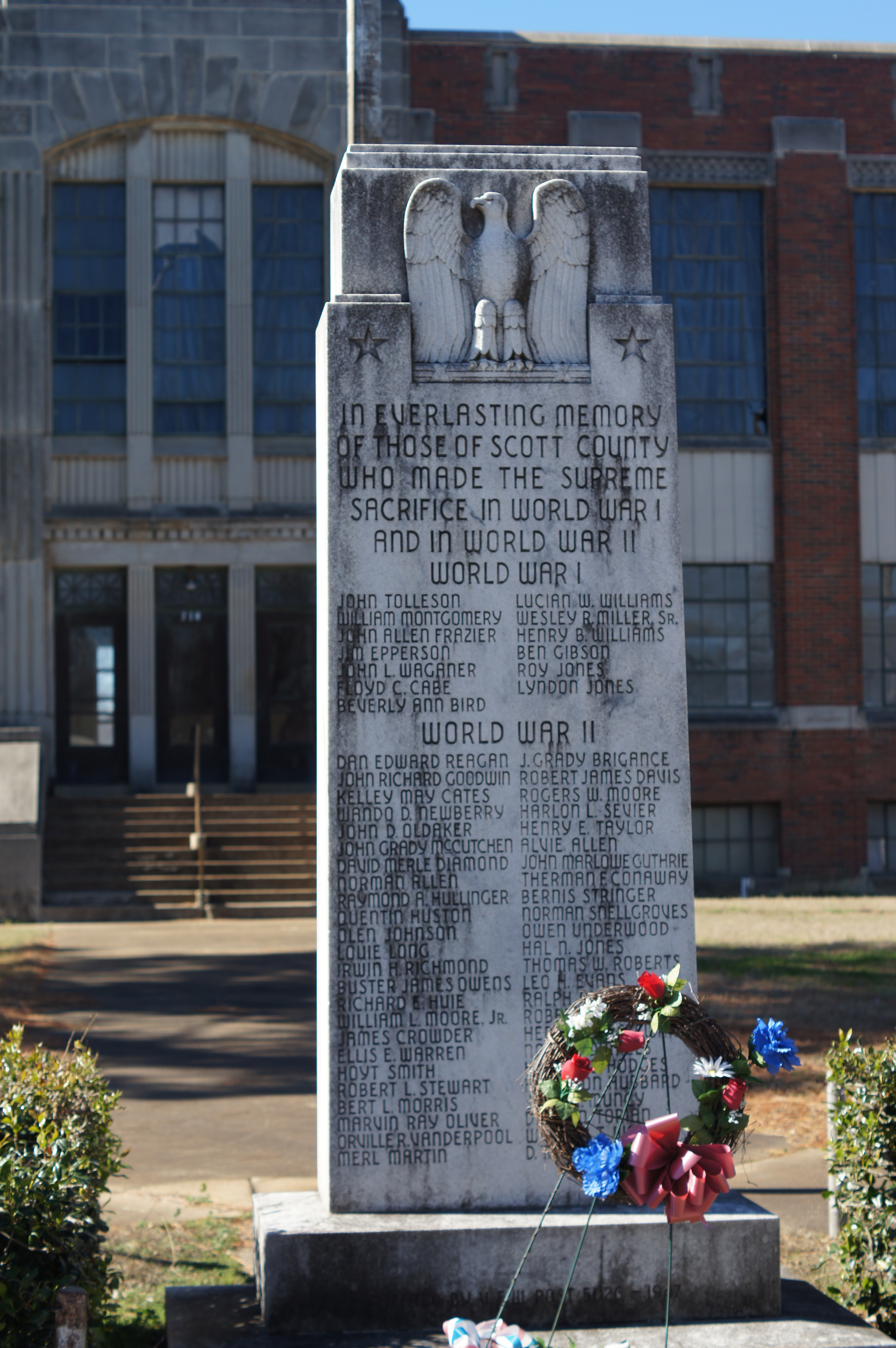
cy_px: 674
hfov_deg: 18.1
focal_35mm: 75
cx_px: 448
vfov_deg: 27.0
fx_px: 2806
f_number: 4.5
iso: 100
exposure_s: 1/400
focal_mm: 50
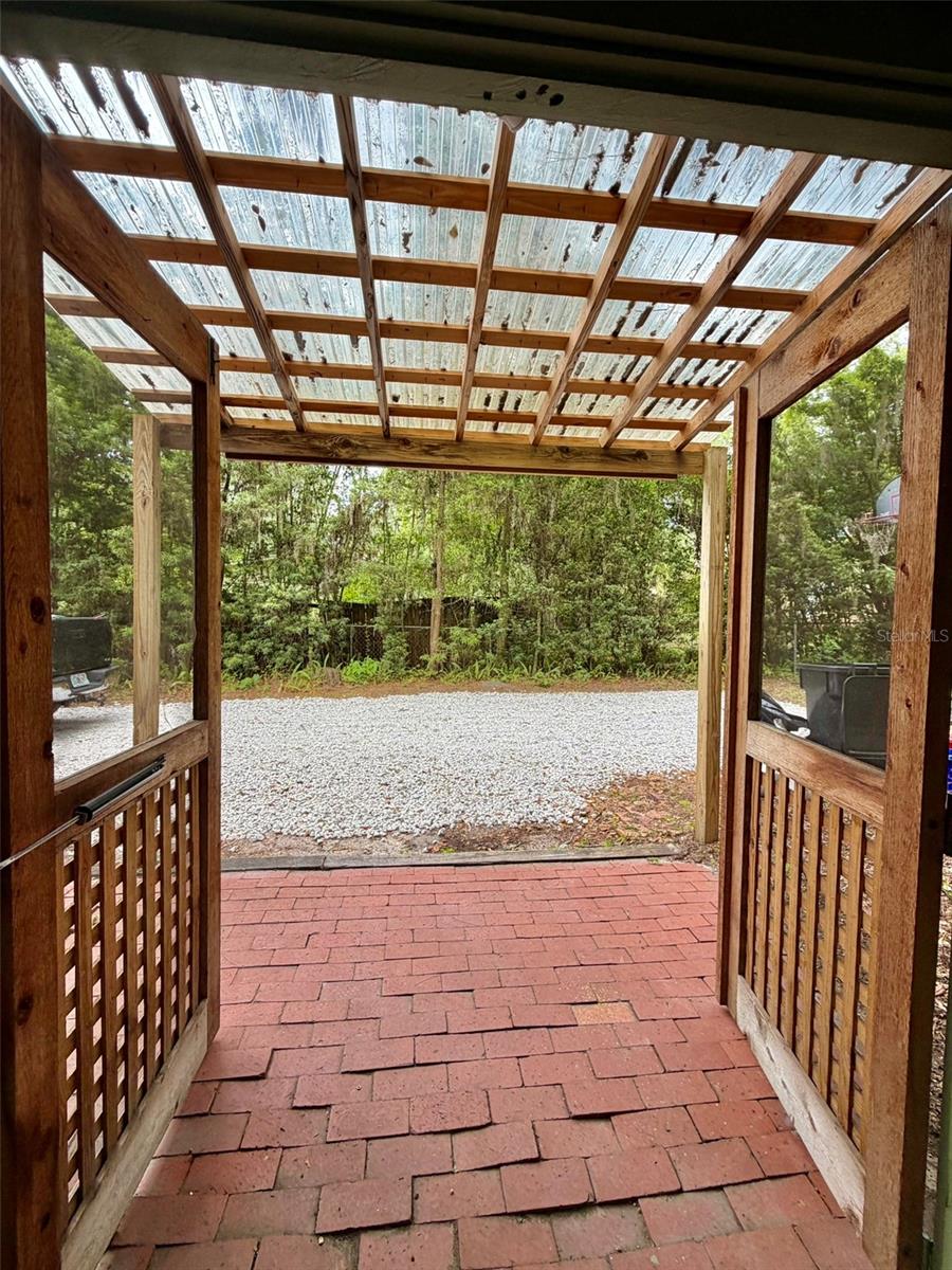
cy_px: 635
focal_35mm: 14
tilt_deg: -2.3
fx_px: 513
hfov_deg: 85.7
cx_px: 476
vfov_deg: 102.1
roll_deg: +0.3
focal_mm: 2.22
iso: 40
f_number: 2.2
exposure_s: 1/144
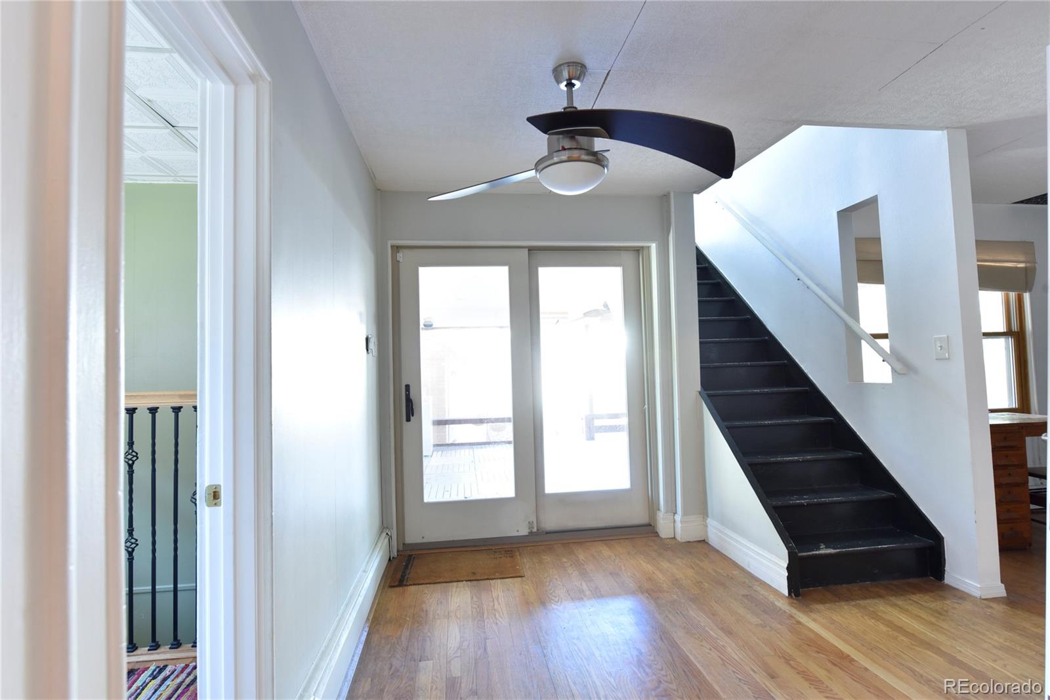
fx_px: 496
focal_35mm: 17
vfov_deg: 70.4
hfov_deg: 93.3
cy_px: 350
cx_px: 525
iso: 400
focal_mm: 17
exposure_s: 1
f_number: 9
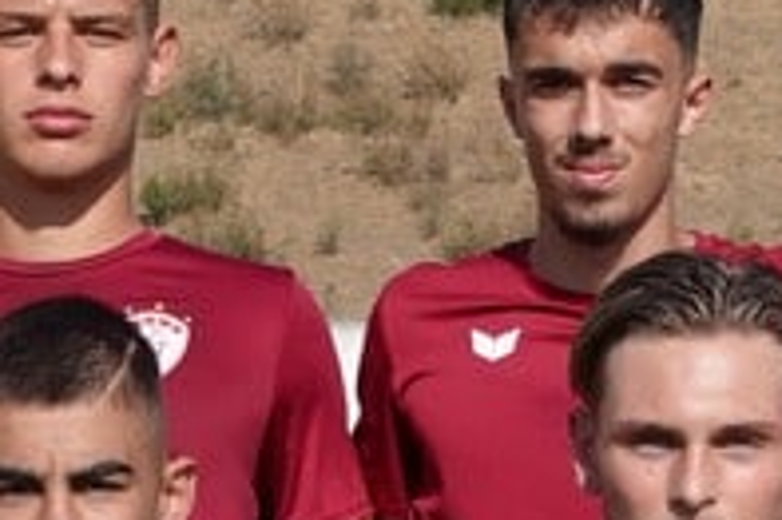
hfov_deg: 10.2
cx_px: 345
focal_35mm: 201
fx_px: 4362
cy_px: 988
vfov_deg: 6.6
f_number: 4
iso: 125
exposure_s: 1/160
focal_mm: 12.79
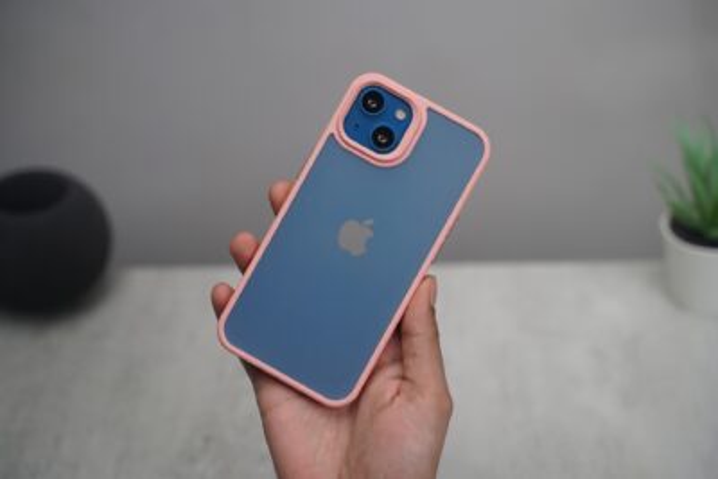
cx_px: 359
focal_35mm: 66
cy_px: 240
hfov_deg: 30.5
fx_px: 1317
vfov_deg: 20.6
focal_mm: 66
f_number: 4
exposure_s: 1/200
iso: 640
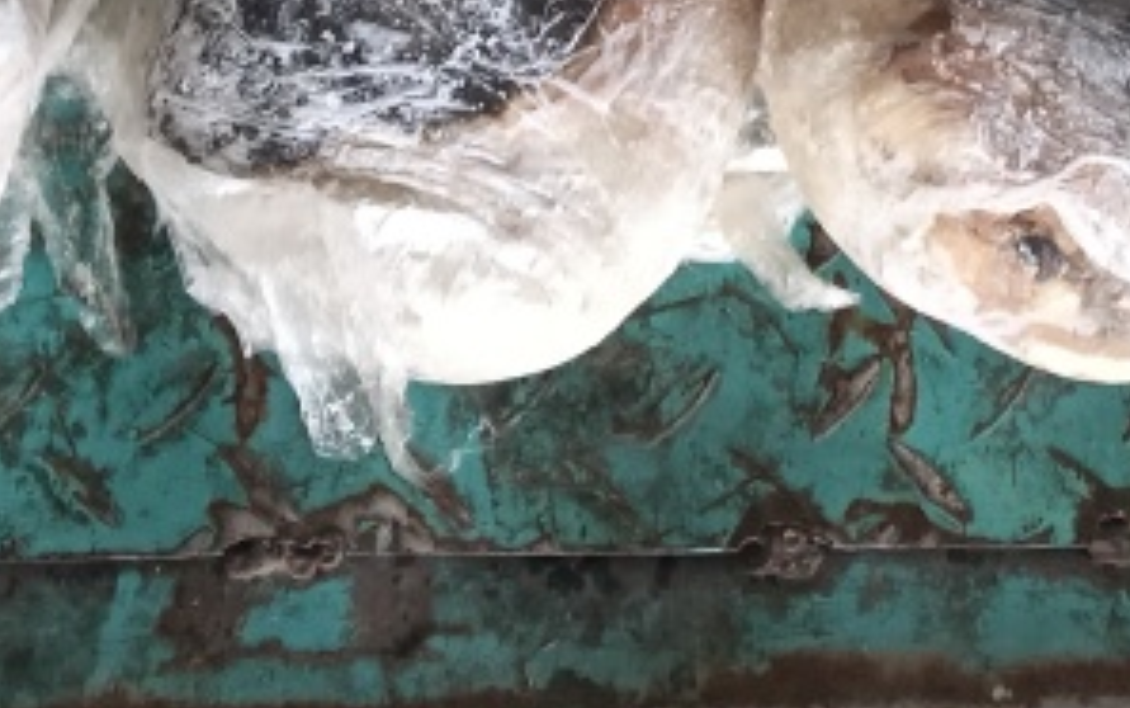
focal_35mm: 77
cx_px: 784
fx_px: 2373
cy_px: -278
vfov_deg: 15.9
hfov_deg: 26.6
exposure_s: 1/50
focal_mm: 3.61
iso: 320
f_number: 1.8
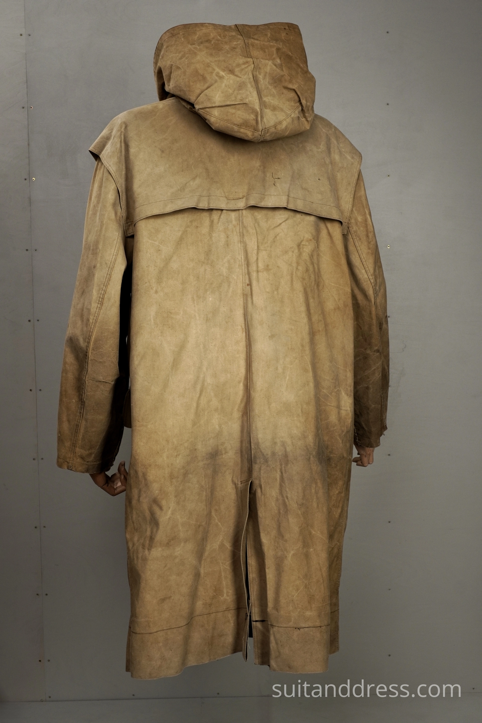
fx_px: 964
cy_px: 362
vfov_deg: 41.1
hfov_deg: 28.1
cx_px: 241
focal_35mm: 48
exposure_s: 1/40
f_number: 8
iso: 400
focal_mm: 32
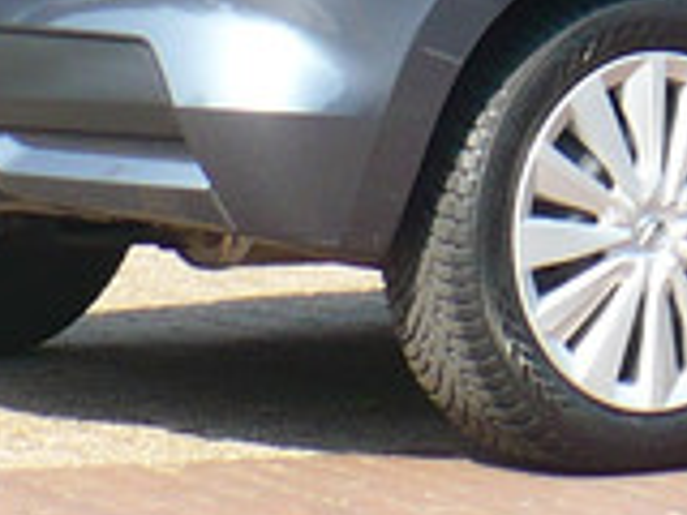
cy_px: -395
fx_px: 6371
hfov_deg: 6.1
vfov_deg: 4.6
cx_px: 906
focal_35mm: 321
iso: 100
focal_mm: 8.9
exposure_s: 1/400
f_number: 3.1
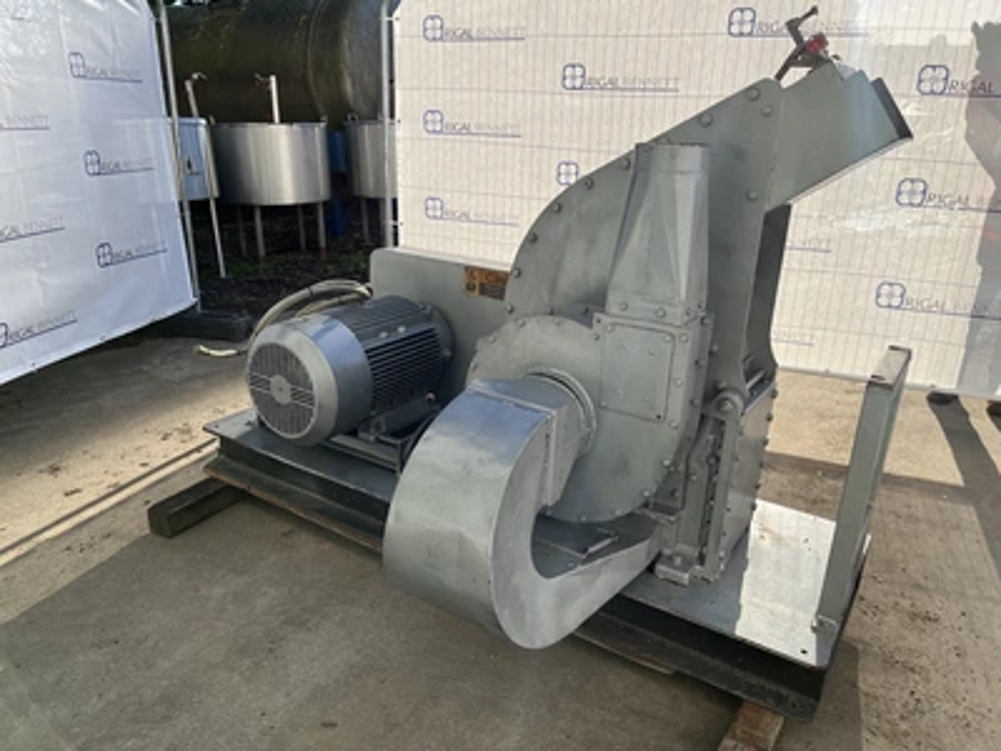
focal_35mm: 26
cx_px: 500
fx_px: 752
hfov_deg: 67.3
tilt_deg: -23.2
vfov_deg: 53.1
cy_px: 376
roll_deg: +0.7
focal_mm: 5.1
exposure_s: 1/1890
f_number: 1.6
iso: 50
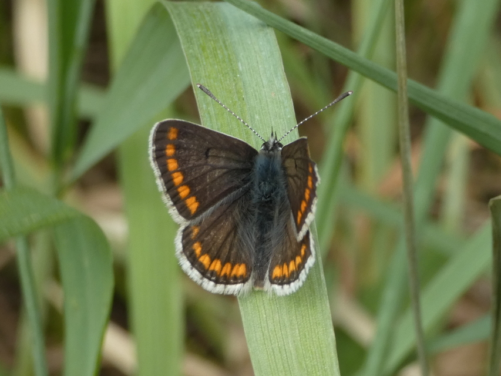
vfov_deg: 10.5
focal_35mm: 141
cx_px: 250
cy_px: 188
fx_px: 2041
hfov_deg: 14.0
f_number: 5.3
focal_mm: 25.2
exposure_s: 1/80
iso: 125
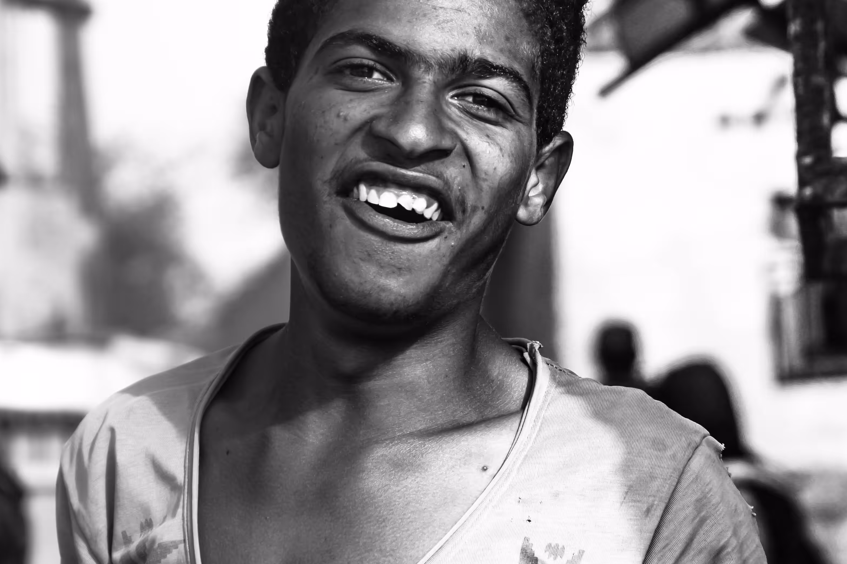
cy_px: 187
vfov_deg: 4.5
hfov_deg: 6.7
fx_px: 7242
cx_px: 504
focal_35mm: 308
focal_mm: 140
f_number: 7.1
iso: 200
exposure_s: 1/320
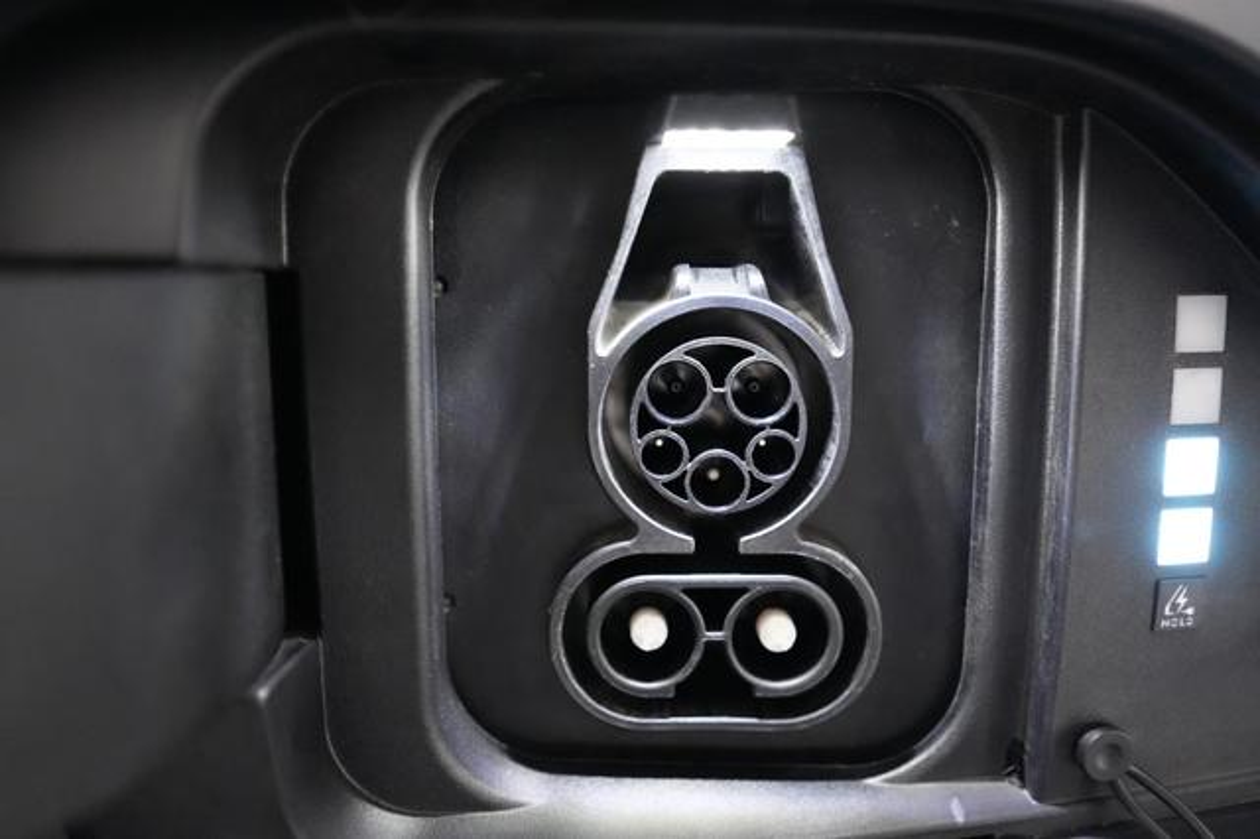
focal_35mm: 25
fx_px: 875
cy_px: 420
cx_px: 630
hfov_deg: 71.5
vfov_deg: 51.2
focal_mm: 25
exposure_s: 1/160
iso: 12800
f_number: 2.8
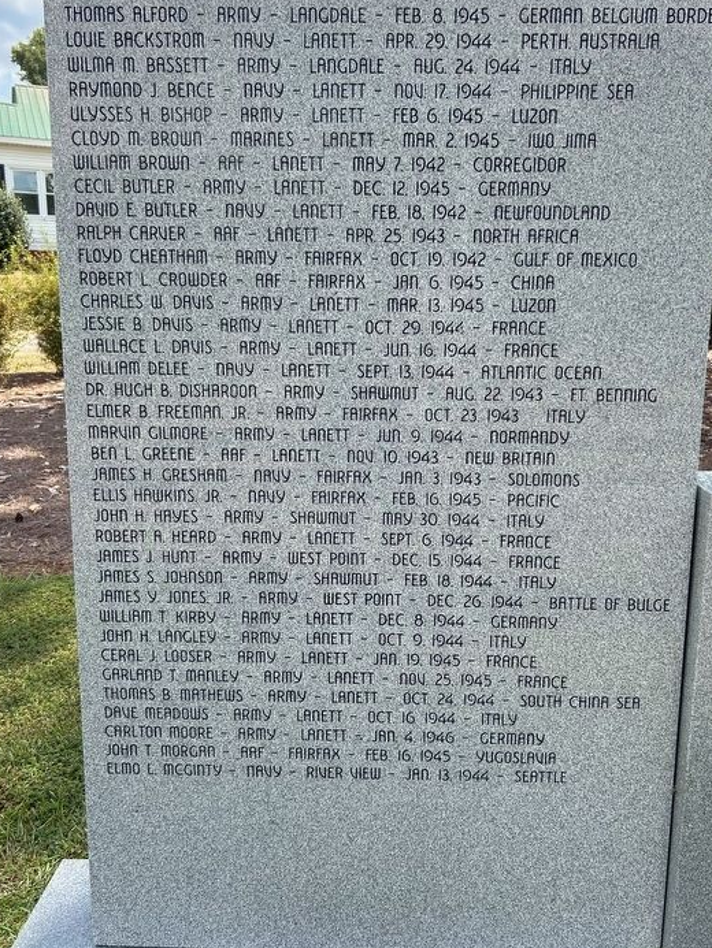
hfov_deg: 46.8
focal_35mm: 30
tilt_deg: -10.5
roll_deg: -0.8
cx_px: 374
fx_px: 822
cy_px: 443
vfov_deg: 59.9
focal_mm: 5.7
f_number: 1.5
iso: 50
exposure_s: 1/1621
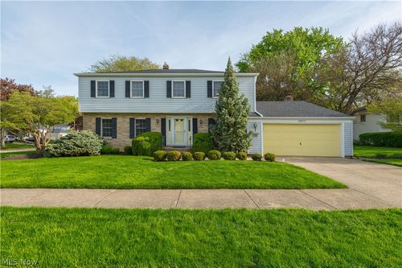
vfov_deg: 73.7
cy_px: 134
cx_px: 201
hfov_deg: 96.8
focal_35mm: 16
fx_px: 179
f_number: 9
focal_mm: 16
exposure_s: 1/800
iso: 200
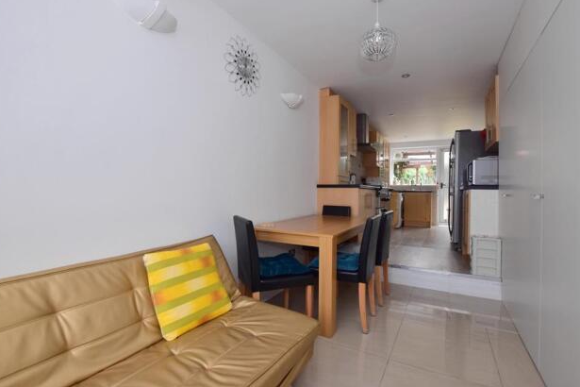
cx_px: 295
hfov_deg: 96.7
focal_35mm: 16
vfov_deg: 73.7
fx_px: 258
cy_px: 186
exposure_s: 1/30
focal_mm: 10
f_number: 7.1
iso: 400
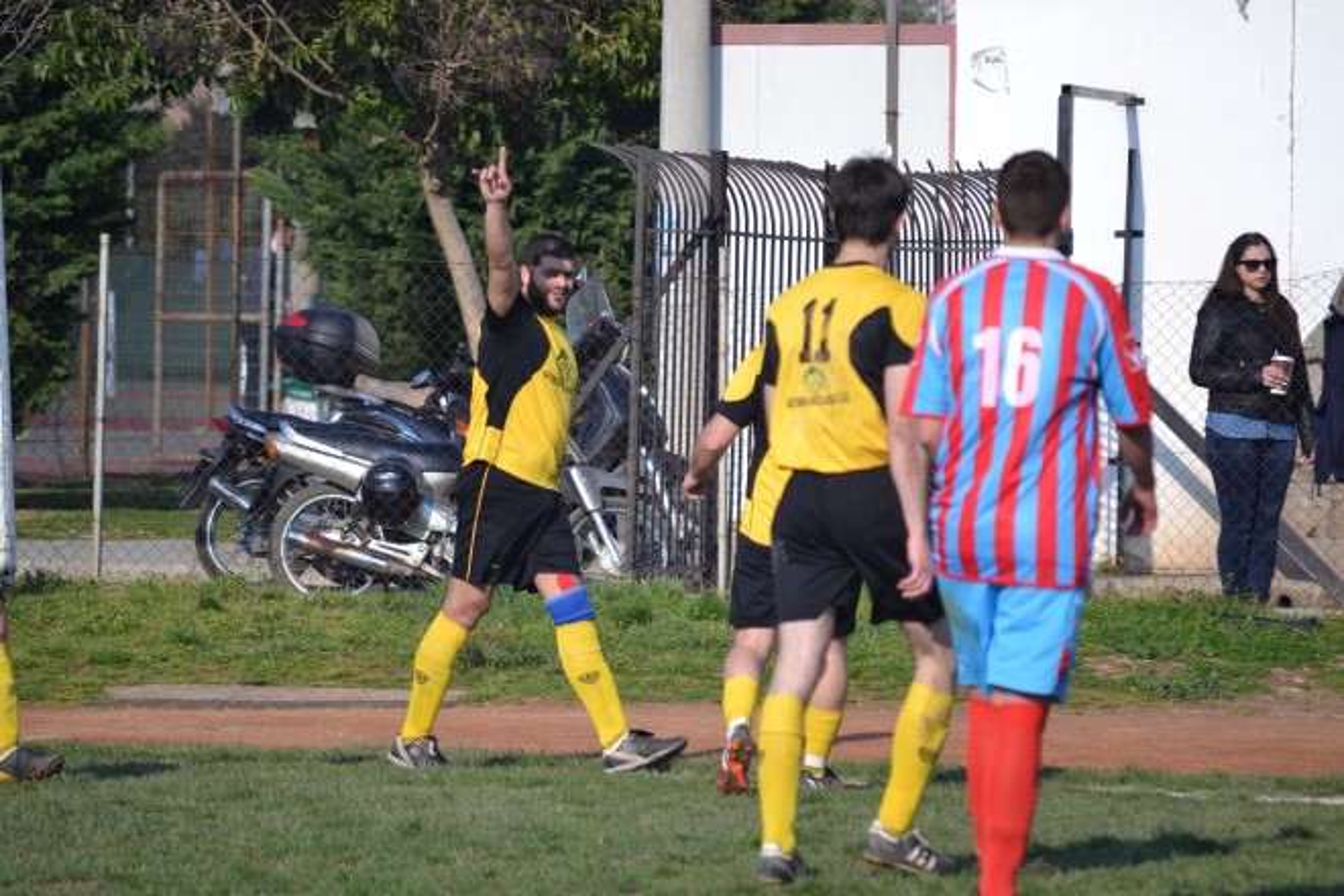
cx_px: 672
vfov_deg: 4.6
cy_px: 448
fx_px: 11199
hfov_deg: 6.9
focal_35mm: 300
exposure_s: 1/1250
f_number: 5.6
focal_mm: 200
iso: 400
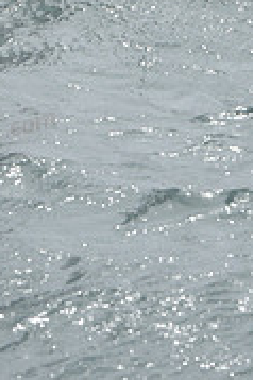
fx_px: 3770
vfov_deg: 5.7
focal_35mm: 357
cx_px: 167
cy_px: -206
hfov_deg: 3.8
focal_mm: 110
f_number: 11
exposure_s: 1/800
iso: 320
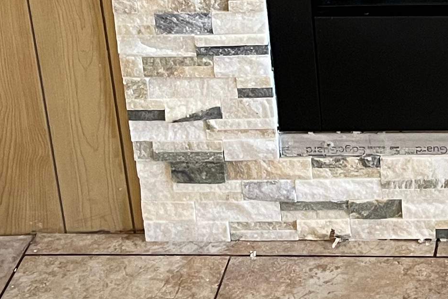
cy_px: -213
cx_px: 607
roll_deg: +0.0
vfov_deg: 11.1
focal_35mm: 116
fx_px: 1444
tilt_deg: -22.3
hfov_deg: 16.5
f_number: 1.6
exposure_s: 1/60
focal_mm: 5.1
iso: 400
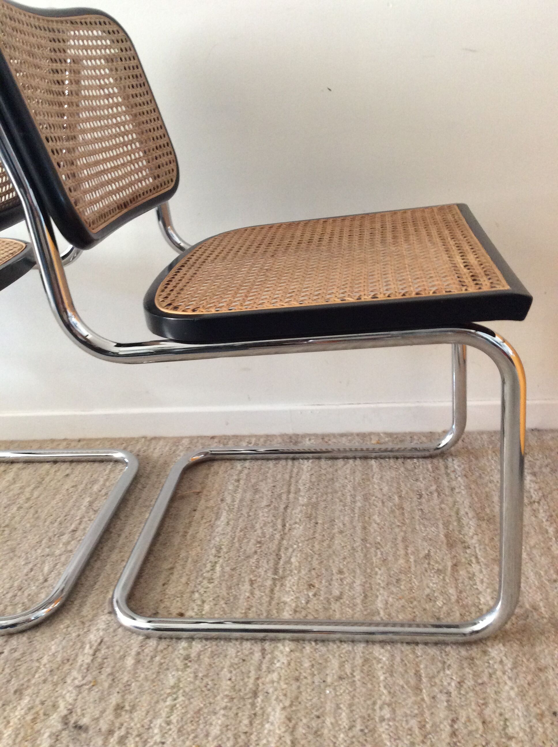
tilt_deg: -25.4
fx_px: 690
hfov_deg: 44.1
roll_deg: +6.3
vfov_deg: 56.9
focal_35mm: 32
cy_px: 374
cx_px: 279
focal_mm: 3.3
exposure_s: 1/25
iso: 125
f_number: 2.4
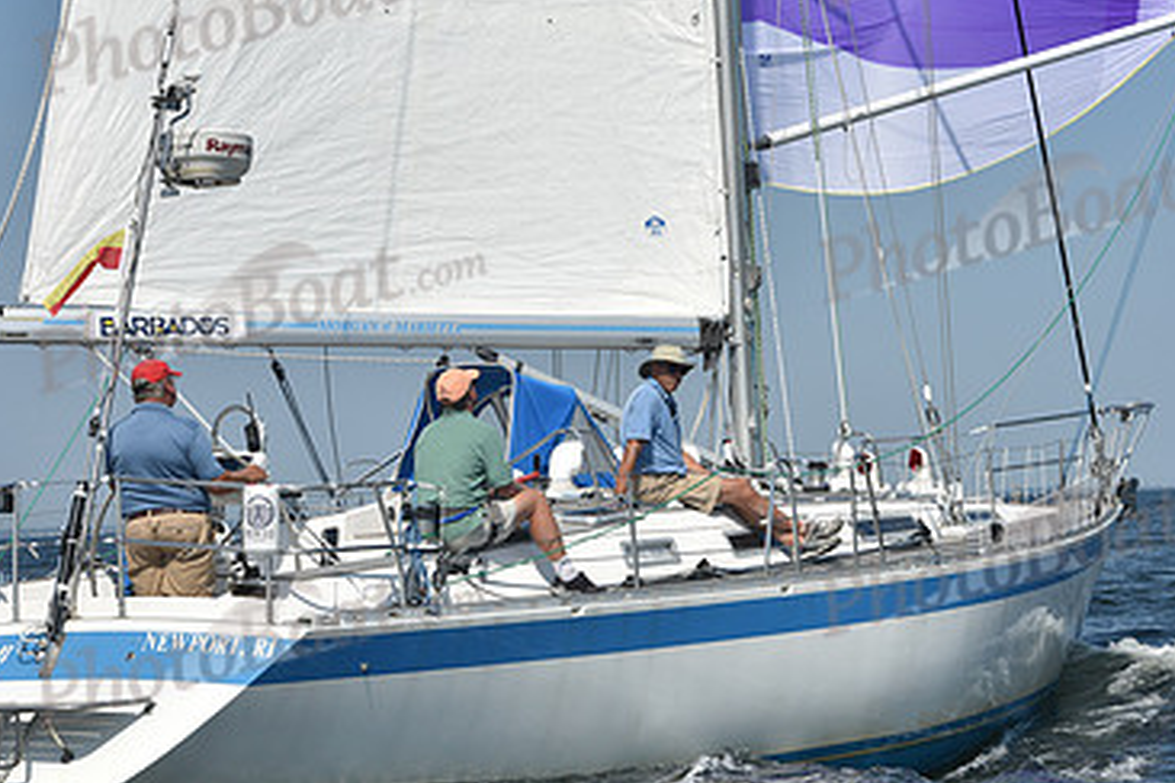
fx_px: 3623
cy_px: 432
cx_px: 655
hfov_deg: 18.4
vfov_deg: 12.3
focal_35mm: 111
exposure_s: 1/1250
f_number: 9
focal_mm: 70
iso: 250
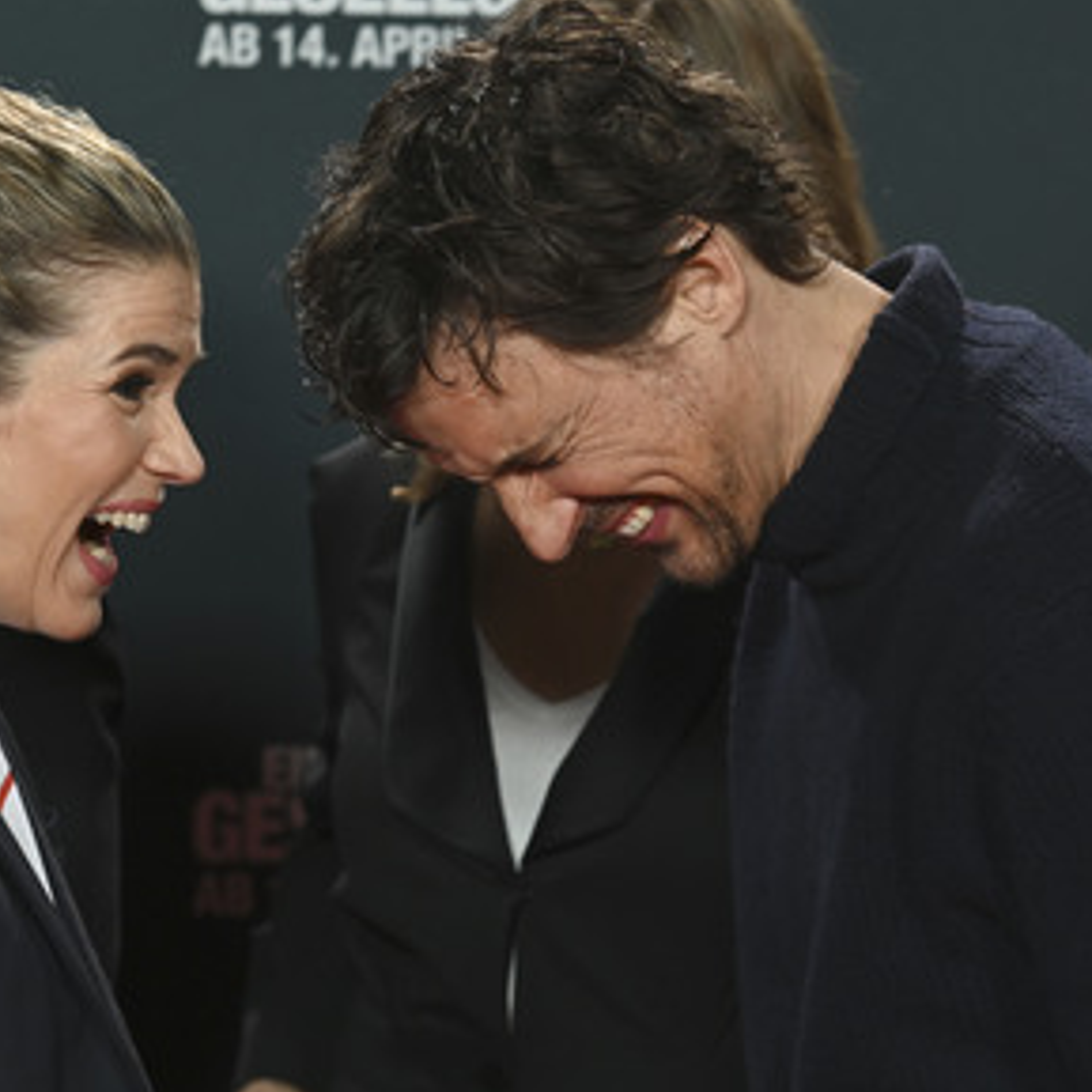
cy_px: 548
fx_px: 4640
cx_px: 357
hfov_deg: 13.4
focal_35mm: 130
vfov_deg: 13.4
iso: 1600
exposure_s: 1/350
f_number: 5.6
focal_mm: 98
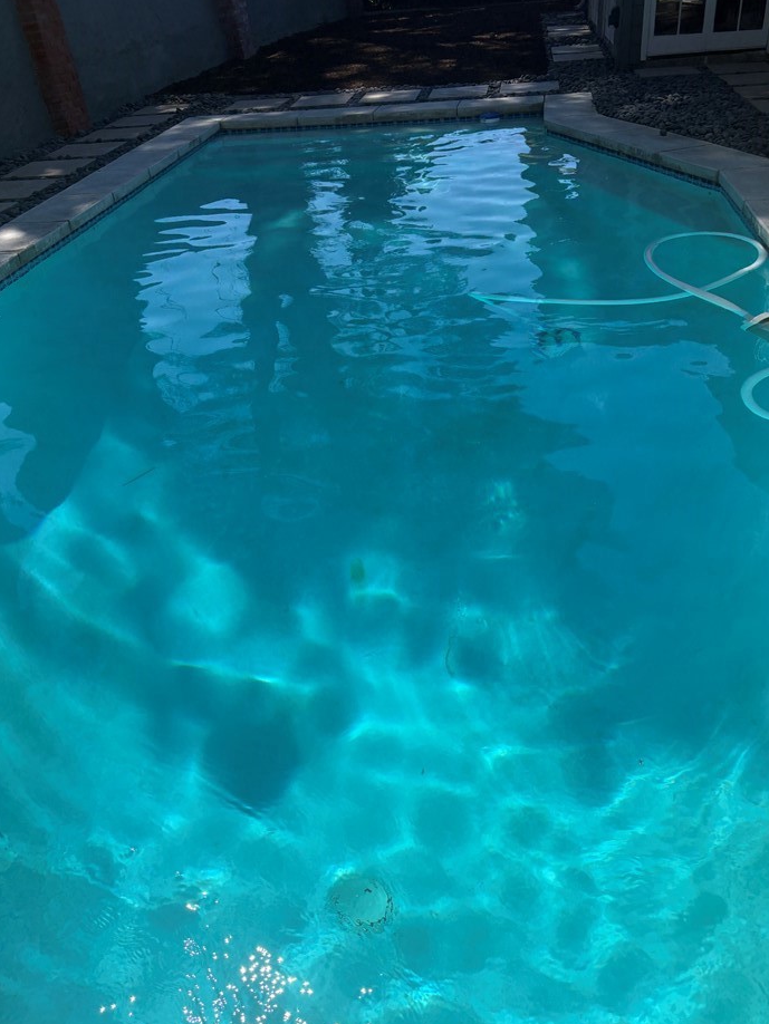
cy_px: 540
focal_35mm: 29
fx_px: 859
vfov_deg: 61.6
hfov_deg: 48.2
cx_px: 404
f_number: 1.6
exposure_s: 1/4950
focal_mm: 5.96
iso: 50
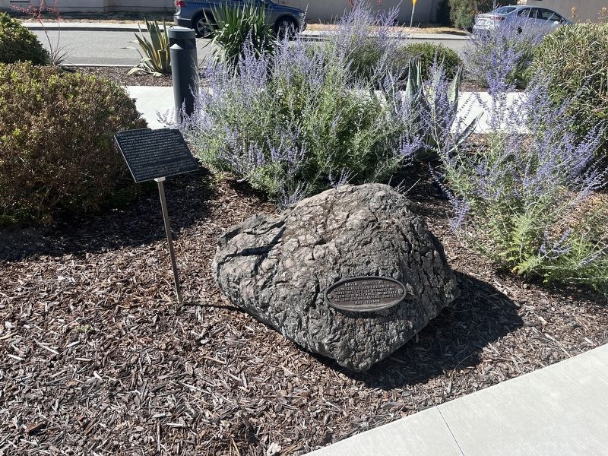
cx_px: 304
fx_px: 457
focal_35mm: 26
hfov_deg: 67.3
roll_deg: -2.0
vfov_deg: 53.1
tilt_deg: -29.3
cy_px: 228
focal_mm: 5.1
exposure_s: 1/1992
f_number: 1.6
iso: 50
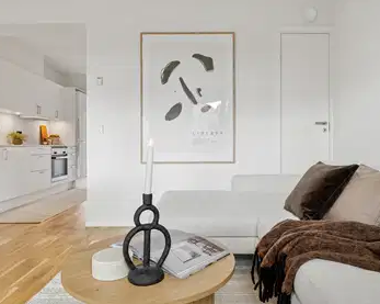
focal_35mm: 26
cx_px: 197
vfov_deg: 55.7
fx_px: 287
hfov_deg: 66.9
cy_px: 151
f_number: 6.3
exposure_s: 1/50
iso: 200
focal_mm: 15
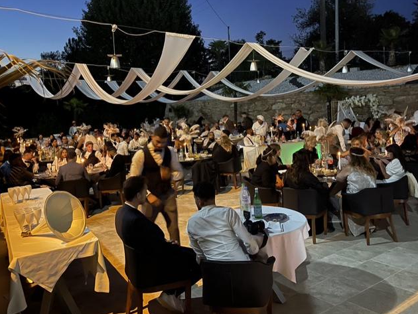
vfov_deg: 42.9
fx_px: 399
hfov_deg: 55.3
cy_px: 133
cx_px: 209
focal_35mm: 33
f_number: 1.6
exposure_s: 1/14
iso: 1600
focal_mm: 5.1
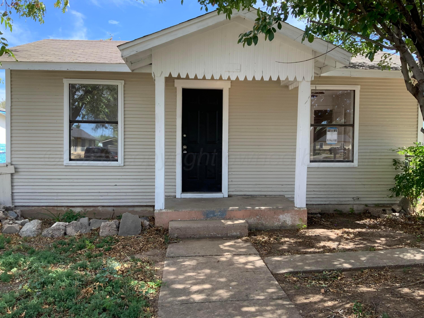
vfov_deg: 48.2
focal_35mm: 29
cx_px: 212
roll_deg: -0.1
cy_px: 159
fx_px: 355
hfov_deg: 61.7
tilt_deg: -2.0
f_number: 1.8
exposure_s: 1/310
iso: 16
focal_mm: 3
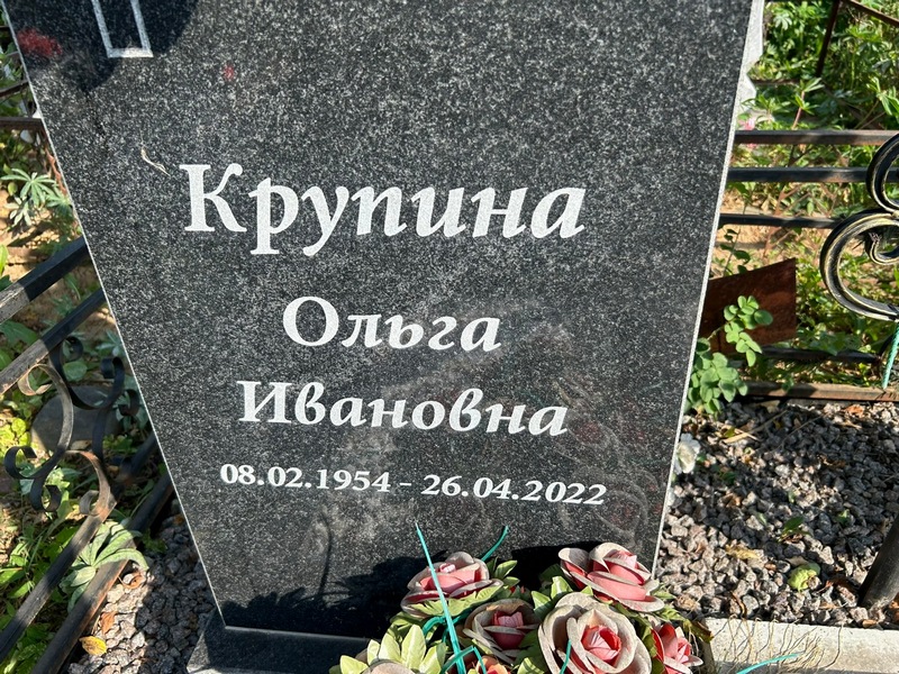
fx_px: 675
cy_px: 337
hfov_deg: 67.3
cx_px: 450
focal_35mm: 26
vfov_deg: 53.1
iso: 50
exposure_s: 1/1266
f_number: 1.5
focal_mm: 5.7
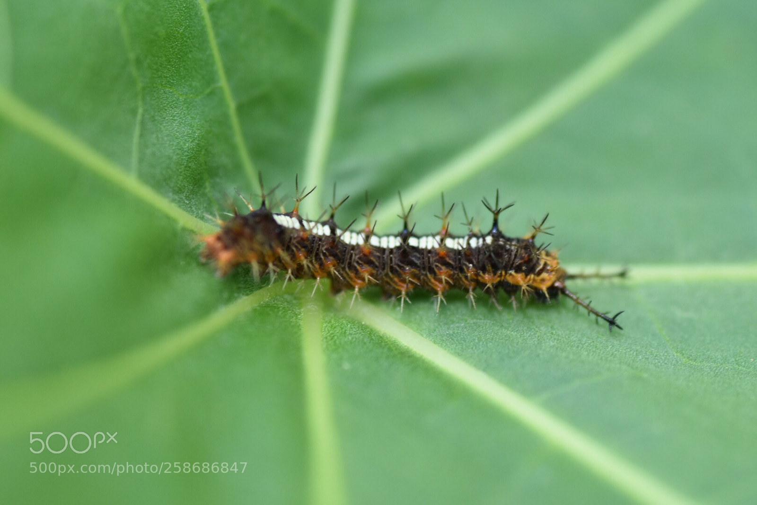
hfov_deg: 15.2
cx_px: 378
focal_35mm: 135
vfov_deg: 10.2
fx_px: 2839
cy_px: 252
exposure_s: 1/125
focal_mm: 90
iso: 360
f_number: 8
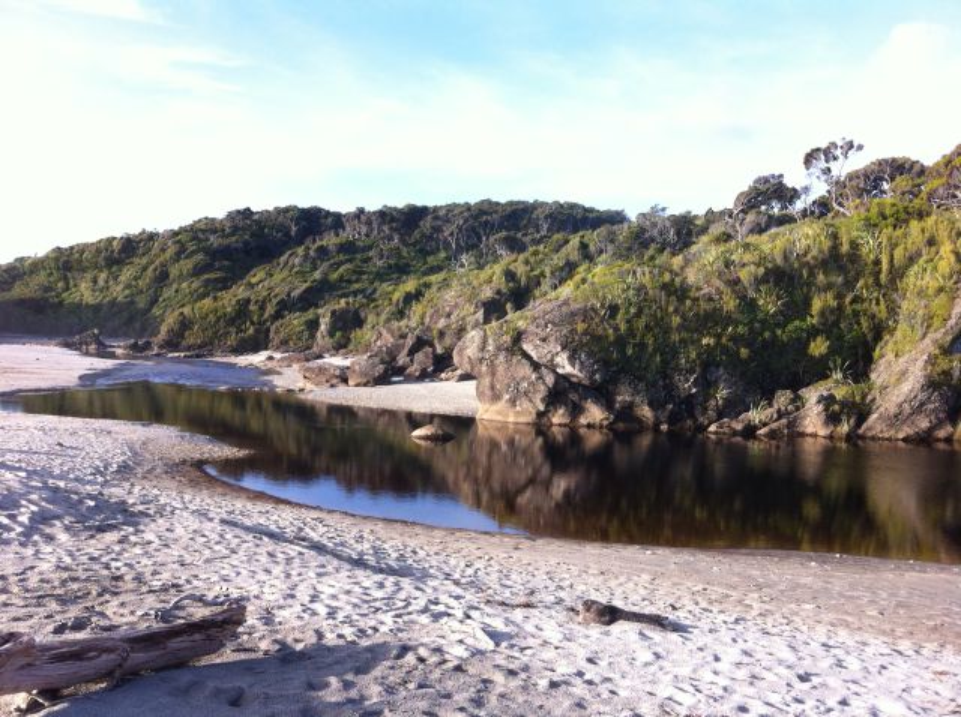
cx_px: 480
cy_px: 358
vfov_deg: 40.6
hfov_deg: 52.7
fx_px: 970
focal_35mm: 35
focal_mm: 3.85
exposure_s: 1/431
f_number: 2.8
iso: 80
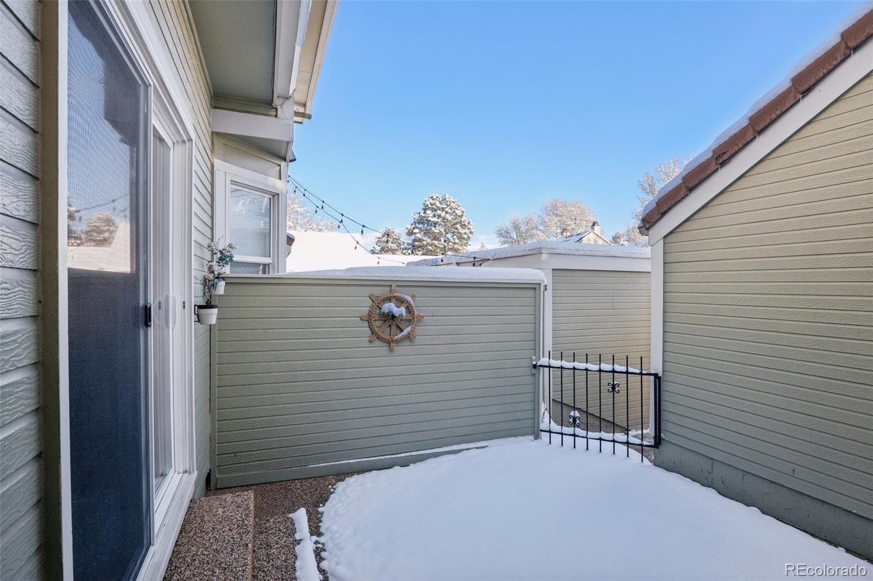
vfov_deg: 72.0
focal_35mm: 16
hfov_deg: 95.0
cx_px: 436
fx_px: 400
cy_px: 290
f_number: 8
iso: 100
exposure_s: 1/125
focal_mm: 11
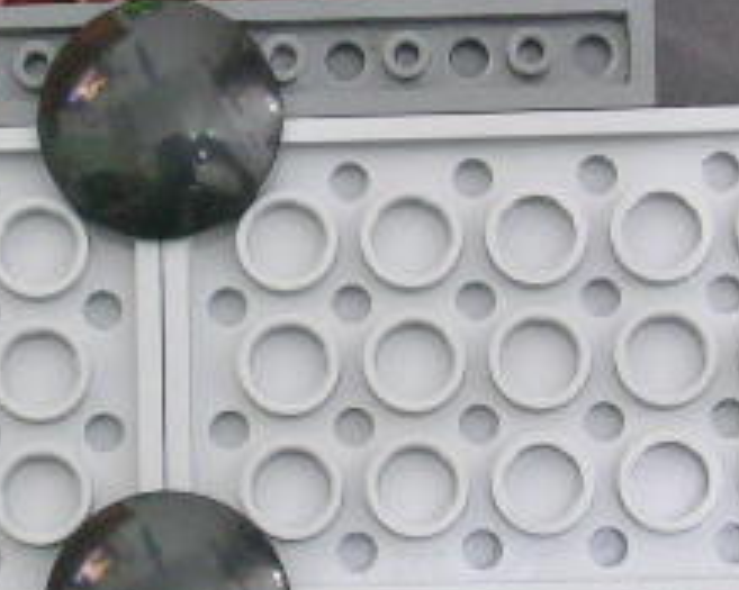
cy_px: 317
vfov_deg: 7.4
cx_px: 162
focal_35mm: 208
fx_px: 4547
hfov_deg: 9.3
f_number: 3.8
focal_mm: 11.1
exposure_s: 1/2.4
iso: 200
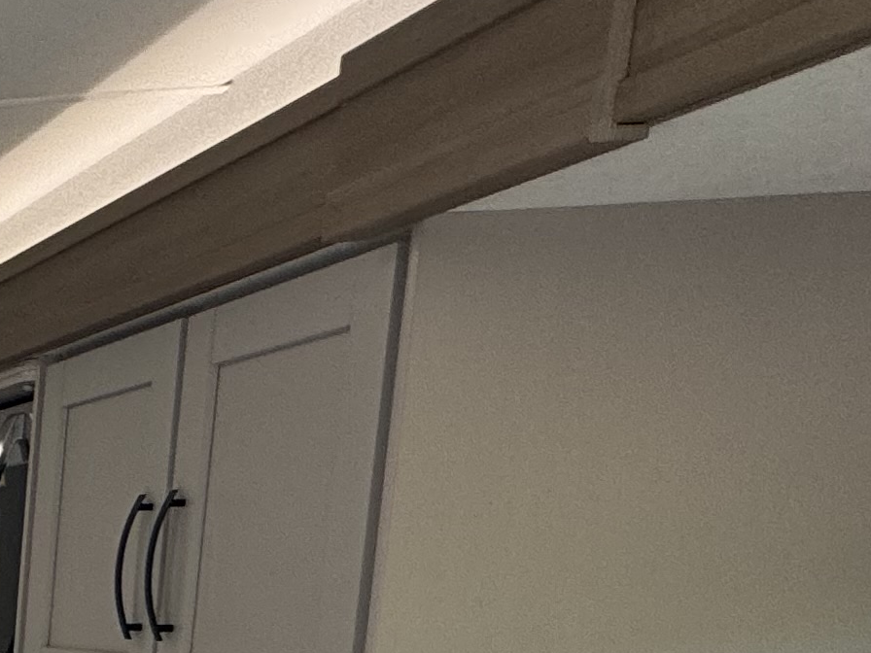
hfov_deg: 17.9
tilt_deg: -8.8
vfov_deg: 21.2
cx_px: -963
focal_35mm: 63
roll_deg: -0.1
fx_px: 1585
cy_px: 835
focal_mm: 2.22
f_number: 2.2
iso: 100
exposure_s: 1/99
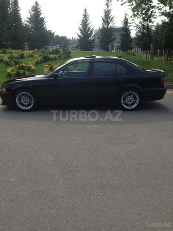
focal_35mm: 33
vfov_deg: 55.4
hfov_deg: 42.9
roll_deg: -1.2
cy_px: 116
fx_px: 220
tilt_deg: -18.5
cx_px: 86
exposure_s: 1/704
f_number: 2.4
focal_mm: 4.12
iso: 50
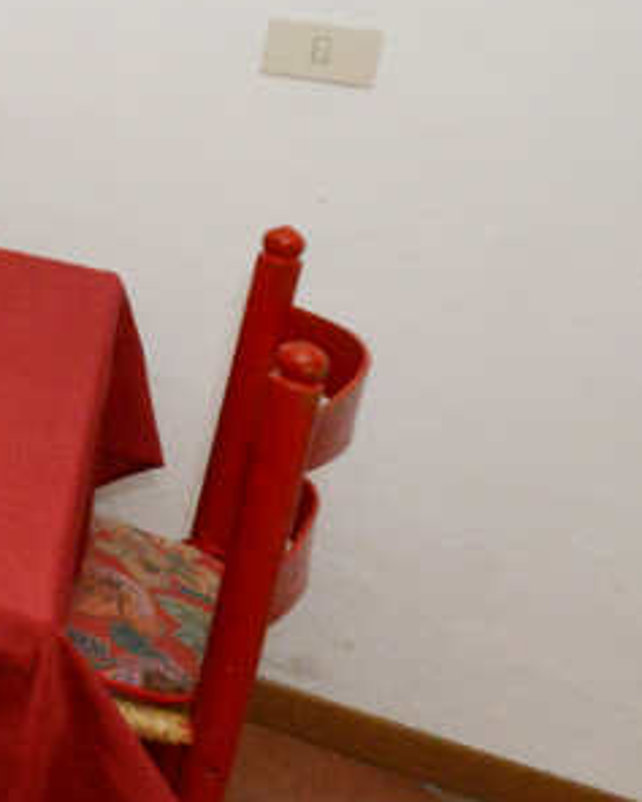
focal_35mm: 59
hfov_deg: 14.1
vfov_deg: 29.7
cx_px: -987
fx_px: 1401
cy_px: -4
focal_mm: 14
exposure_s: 1/60
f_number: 22
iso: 3600
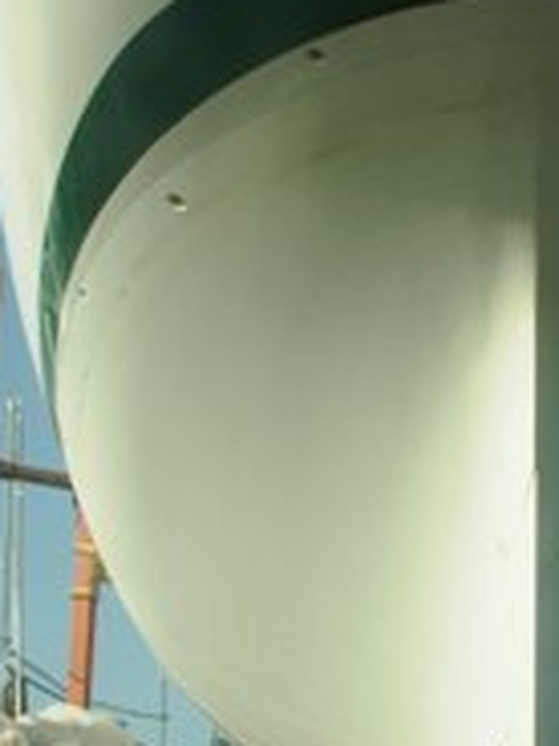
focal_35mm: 85
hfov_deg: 17.2
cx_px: 478
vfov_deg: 23.0
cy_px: 470
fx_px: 1830
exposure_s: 1/200
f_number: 7.1
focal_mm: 5.86
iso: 50
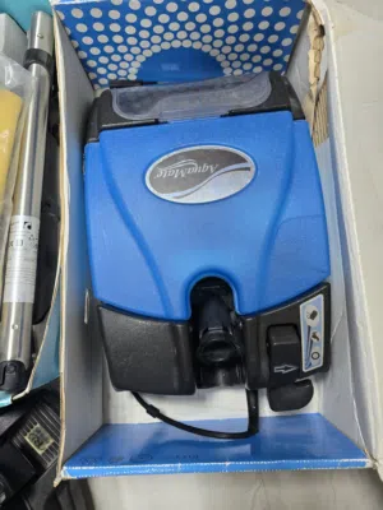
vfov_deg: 73.9
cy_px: 255
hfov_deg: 58.9
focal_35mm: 23
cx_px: 192
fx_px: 339
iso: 250
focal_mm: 6.3
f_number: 1.7
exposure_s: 1/100
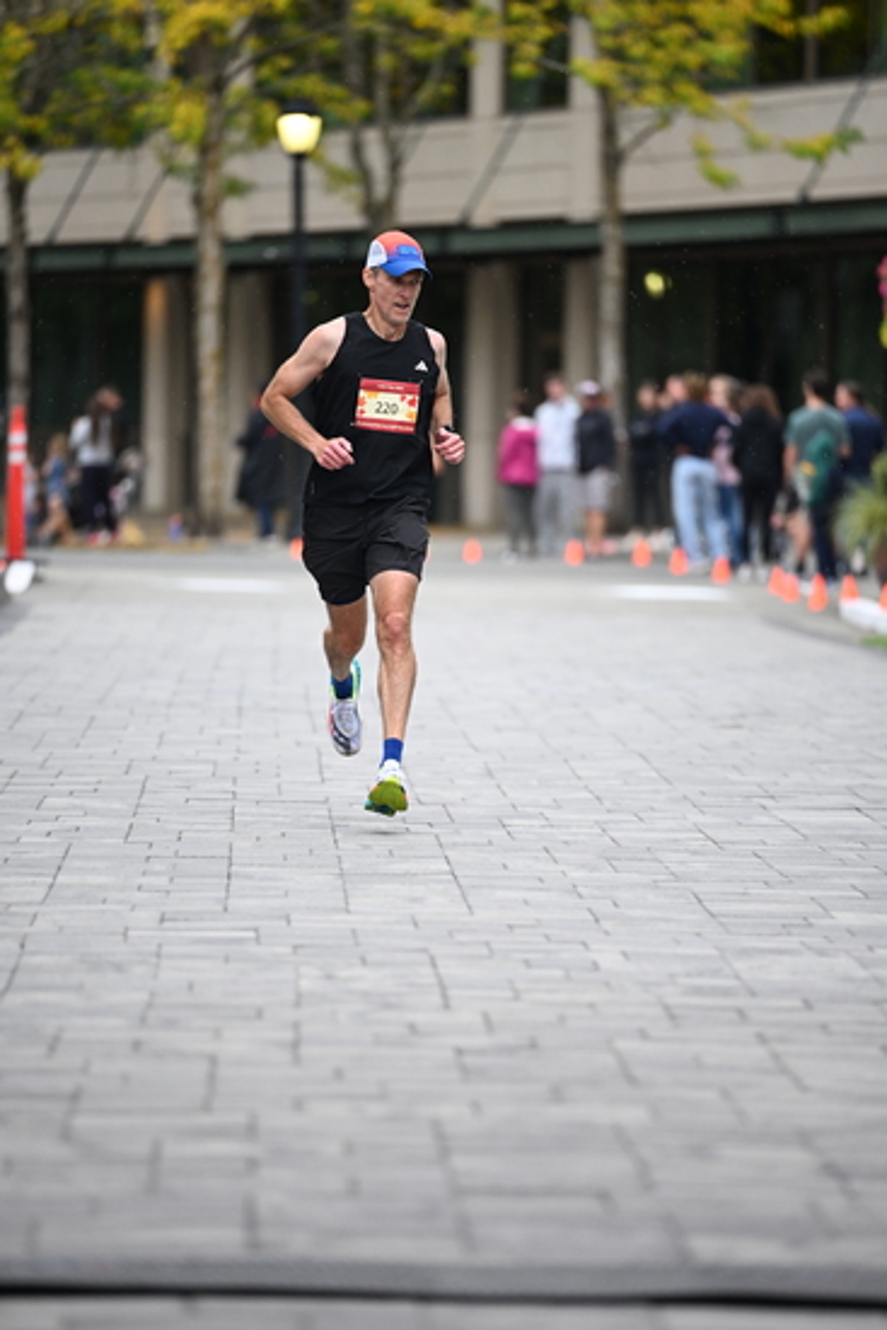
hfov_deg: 6.9
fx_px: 7386
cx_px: 444
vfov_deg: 10.3
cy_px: 665
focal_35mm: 200
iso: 1250
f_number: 2.8
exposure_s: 1/1600
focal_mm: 200
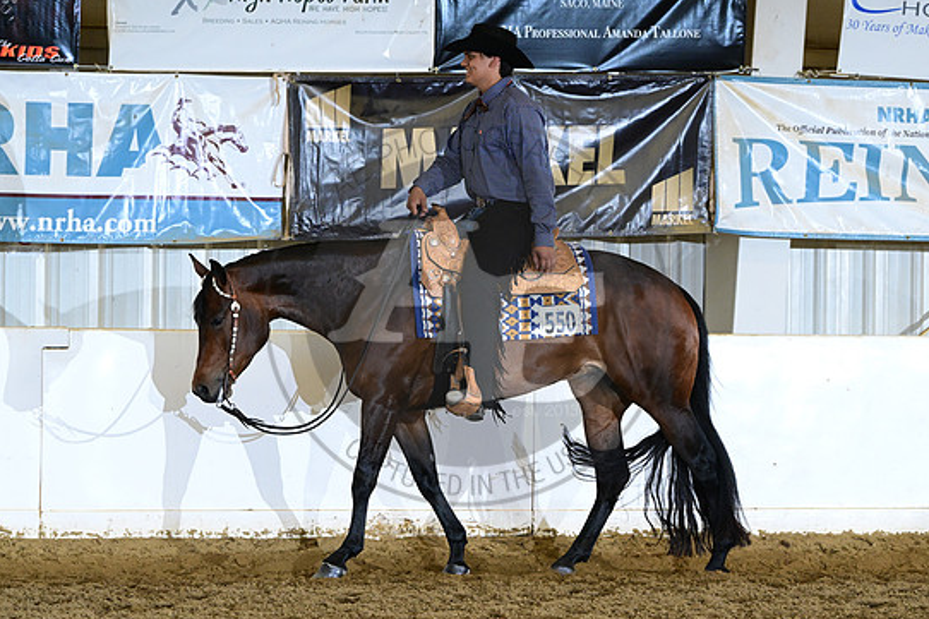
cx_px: 466
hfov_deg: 11.3
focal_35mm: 182
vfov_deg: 7.5
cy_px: 311
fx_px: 4695
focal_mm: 170
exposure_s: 1/200
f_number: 6.3
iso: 5000
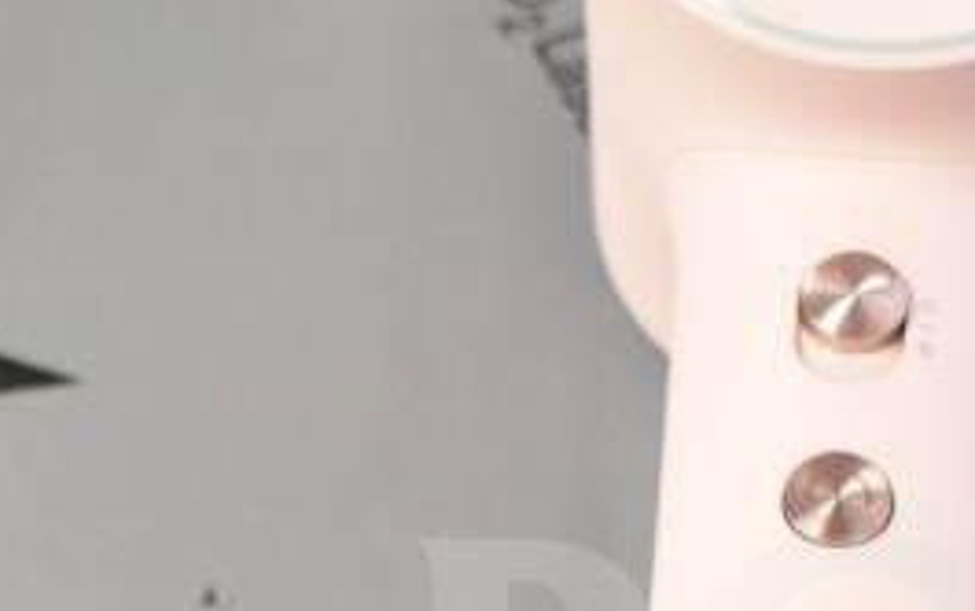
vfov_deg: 6.2
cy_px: 828
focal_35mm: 211
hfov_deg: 9.9
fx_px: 5610
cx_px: 747
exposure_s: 1/60
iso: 4500
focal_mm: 40
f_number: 4.8
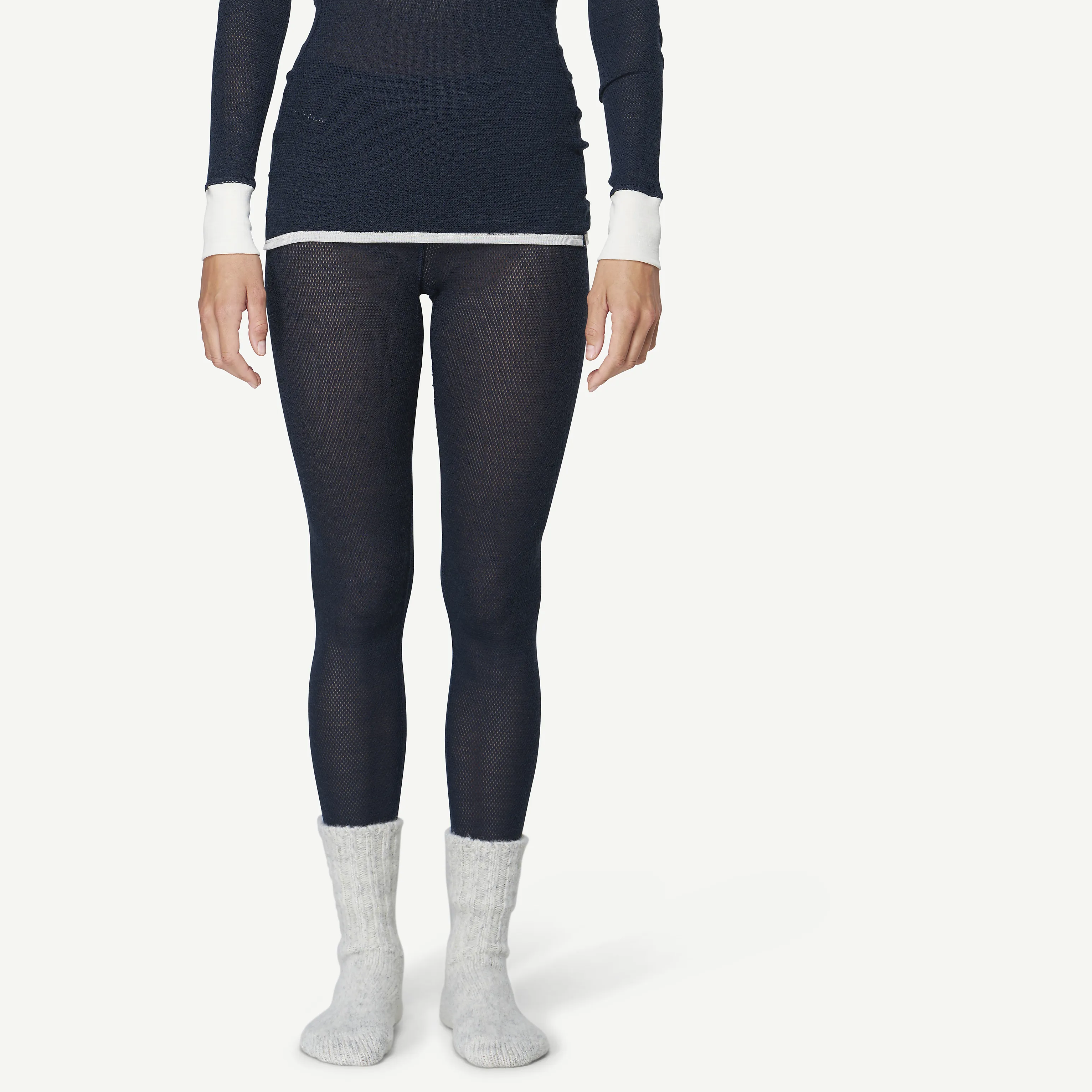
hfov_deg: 14.2
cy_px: 221
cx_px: 431
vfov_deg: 14.1
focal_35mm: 123
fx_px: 4390
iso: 100
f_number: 5.6
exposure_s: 1/50
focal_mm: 77
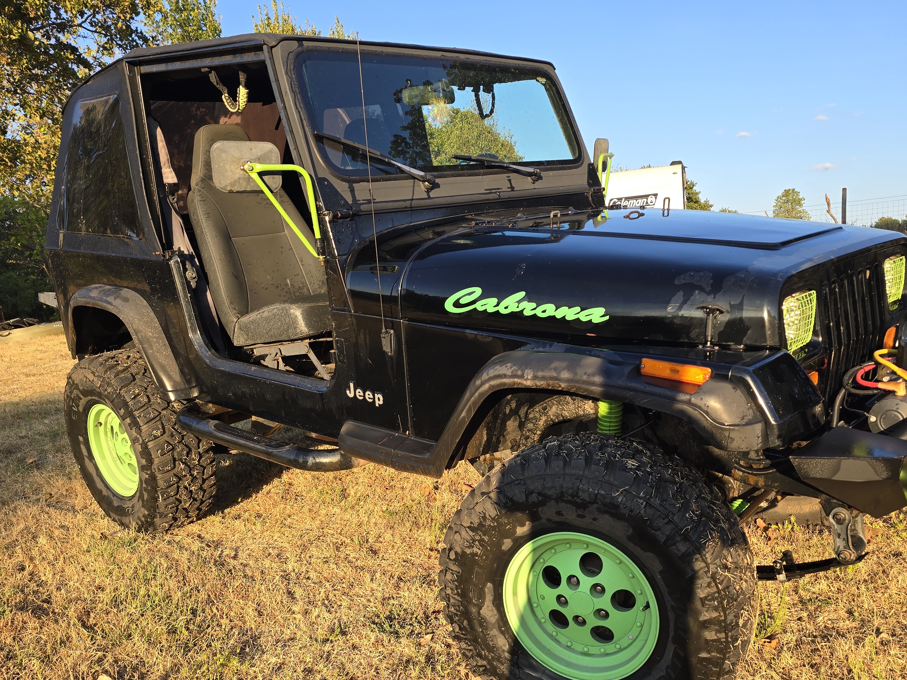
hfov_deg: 58.2
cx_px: 503
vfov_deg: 44.8
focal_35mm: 31
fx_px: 812
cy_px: 455
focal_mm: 6.3
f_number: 1.7
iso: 12
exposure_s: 1/205
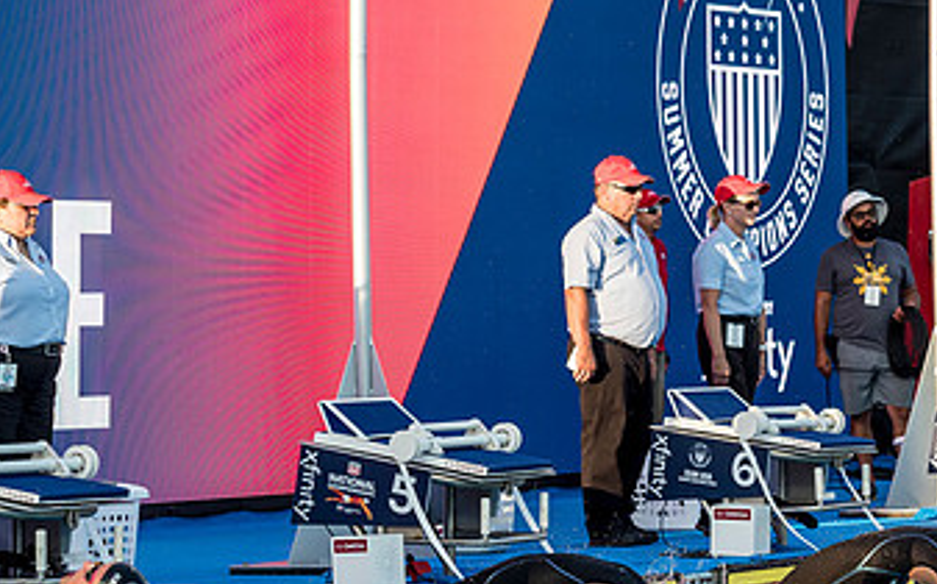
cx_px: 556
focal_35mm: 190
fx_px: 4848
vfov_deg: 6.9
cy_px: 438
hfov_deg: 11.0
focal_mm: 52
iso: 400
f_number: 3.5
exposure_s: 1/640
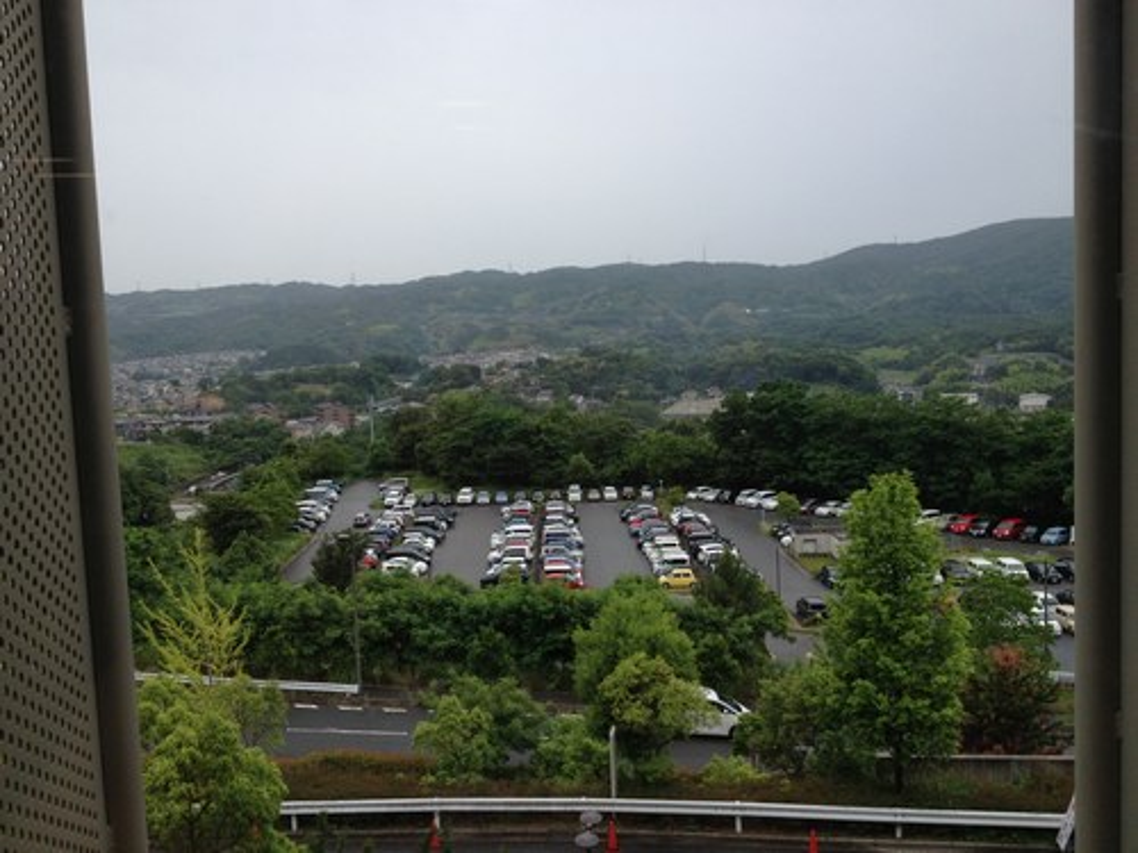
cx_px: 569
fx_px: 1151
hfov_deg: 52.6
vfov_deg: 40.7
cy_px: 426
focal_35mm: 35
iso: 50
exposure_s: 1/383
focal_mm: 4.28
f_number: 2.4
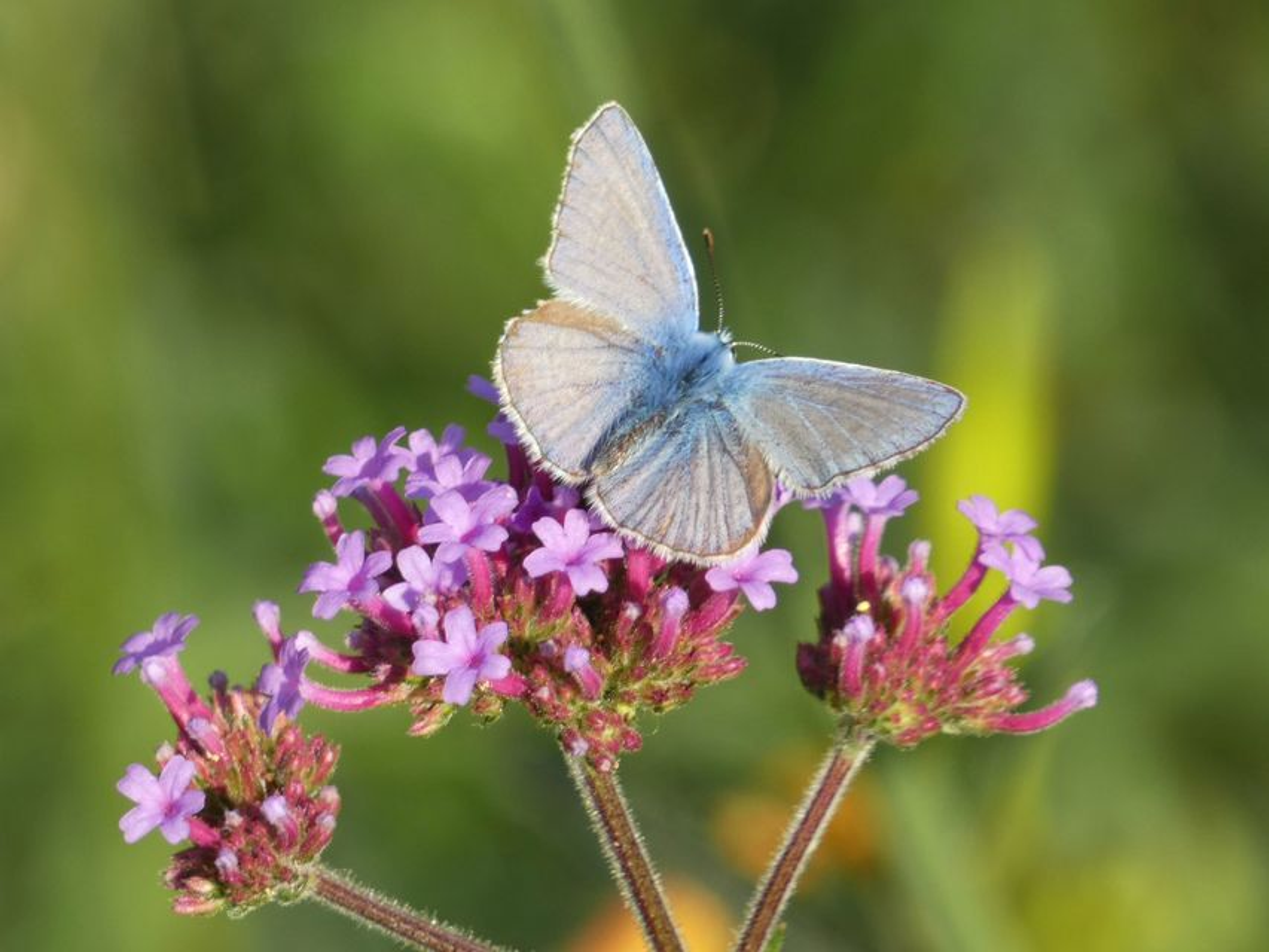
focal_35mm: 549
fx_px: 20129
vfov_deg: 2.7
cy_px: 476
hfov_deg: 3.6
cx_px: 634
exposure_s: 1/100
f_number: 5.6
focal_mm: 98.3
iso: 100
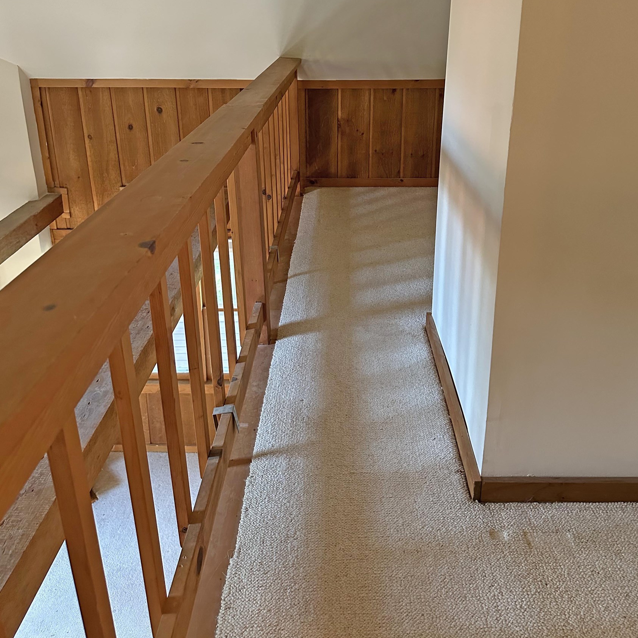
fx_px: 605
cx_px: 321
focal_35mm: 29
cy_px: 227
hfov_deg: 55.6
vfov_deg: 54.8
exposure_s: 1/60
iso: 800
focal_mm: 6.86
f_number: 1.78
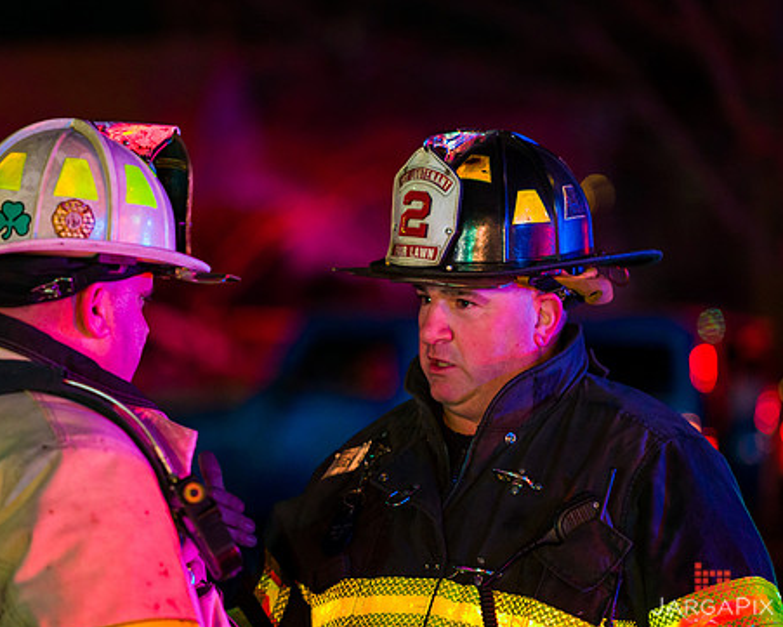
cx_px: 314
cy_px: 318
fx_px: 4474
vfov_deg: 8.0
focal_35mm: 193
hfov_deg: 10.0
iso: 3200
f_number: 3.2
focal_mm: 160
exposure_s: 1/125
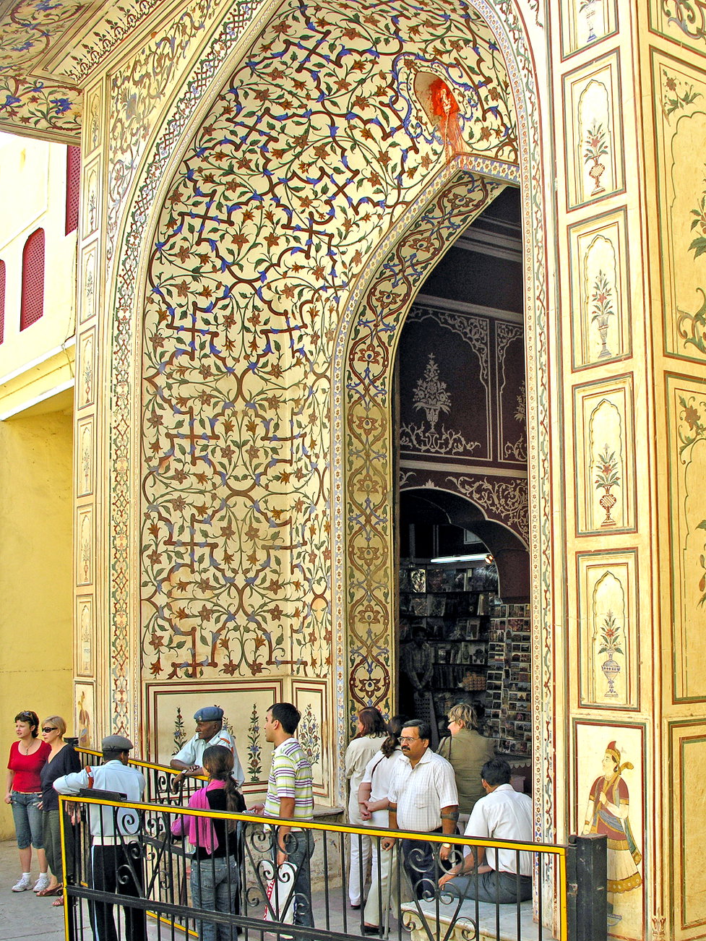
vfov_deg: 43.7
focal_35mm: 43
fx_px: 1169
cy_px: 555
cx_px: 422
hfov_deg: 33.5
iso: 50
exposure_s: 1/125
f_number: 4.5
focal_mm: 8.9
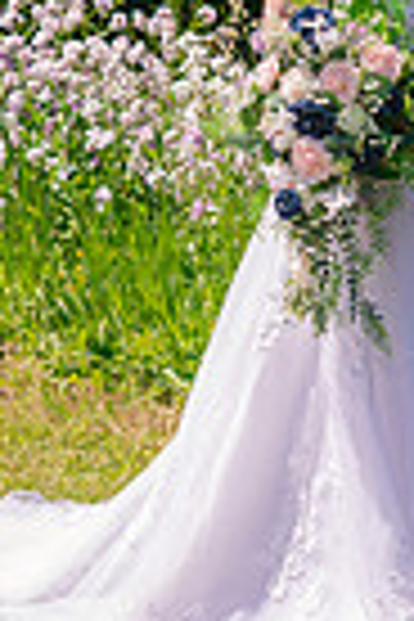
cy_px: 32
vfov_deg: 7.4
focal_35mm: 278
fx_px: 4795
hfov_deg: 4.9
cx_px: 315
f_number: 5
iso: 200
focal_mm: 85
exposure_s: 1/800
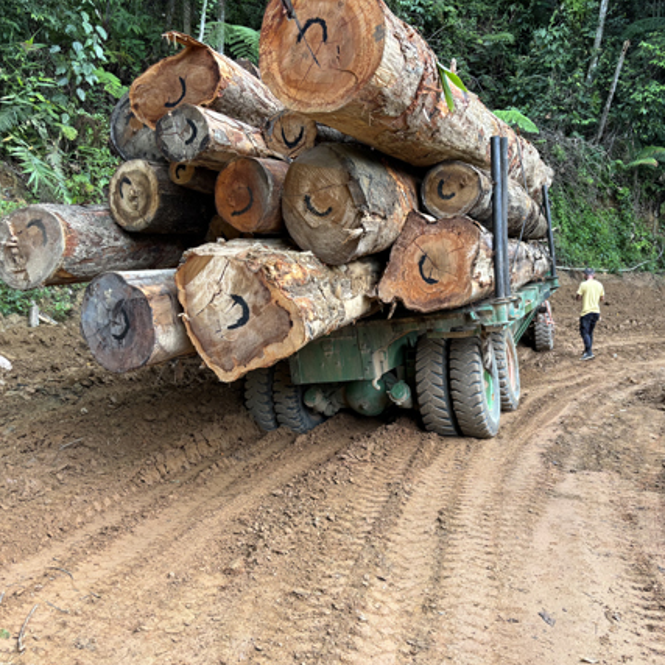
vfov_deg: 52.5
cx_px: 324
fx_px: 674
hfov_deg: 52.5
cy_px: 333
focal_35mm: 31
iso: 40
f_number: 1.6
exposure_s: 1/121
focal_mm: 5.96
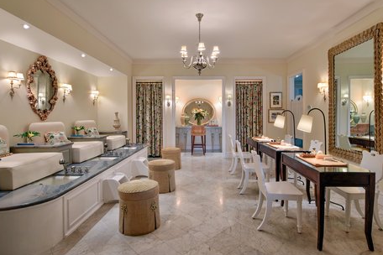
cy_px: 123
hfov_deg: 84.0
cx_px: 195
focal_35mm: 20
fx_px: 213
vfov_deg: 61.9
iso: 200
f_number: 16
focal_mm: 19
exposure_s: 1/1.25
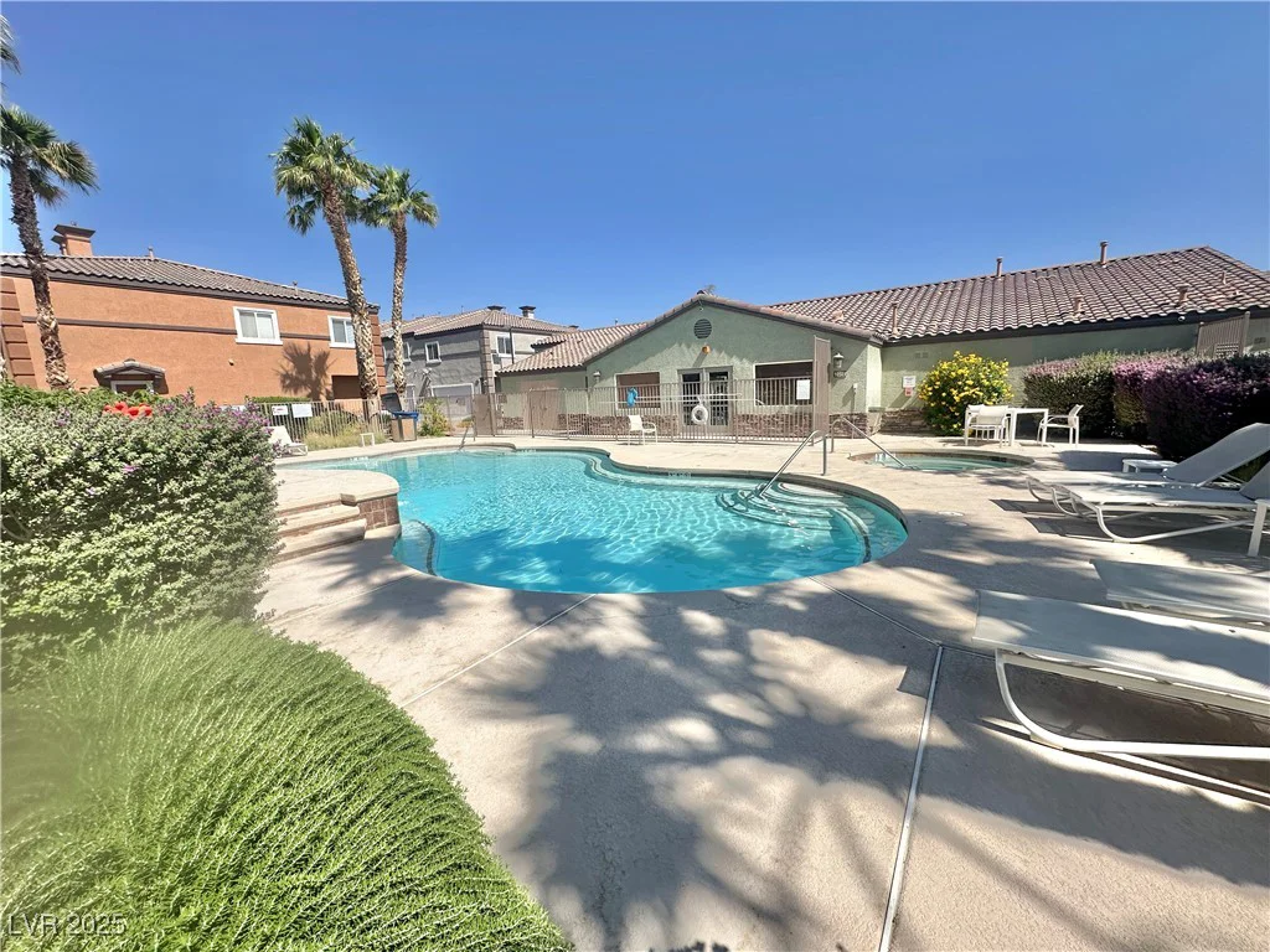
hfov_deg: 102.1
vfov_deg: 85.7
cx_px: 635
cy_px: 476
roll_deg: +2.1
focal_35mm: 14
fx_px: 514
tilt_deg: -9.5
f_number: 2.2
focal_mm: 2.22
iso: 50
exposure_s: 1/3610
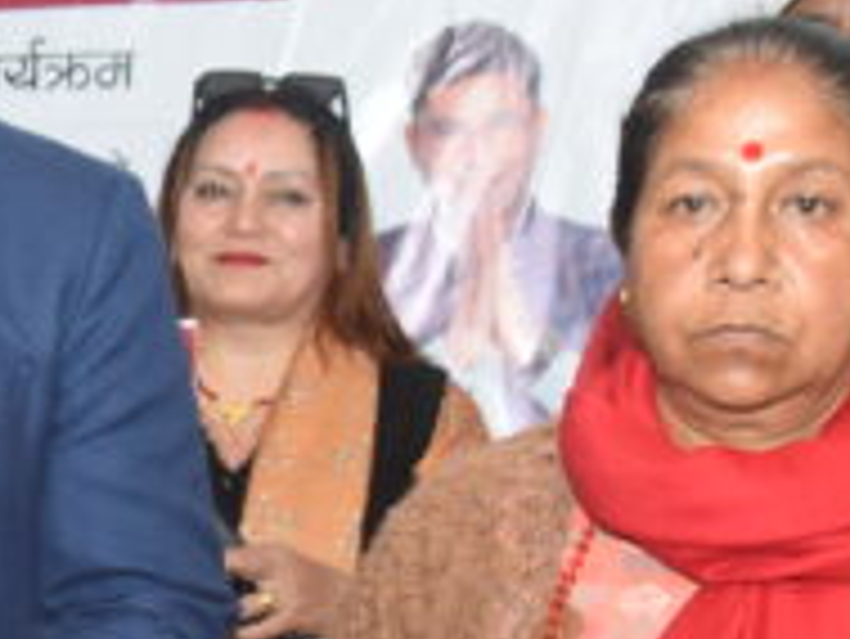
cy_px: 533
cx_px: -387
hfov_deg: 14.0
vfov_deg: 11.1
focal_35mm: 133
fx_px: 3268
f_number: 7.1
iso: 2000
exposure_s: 1/100
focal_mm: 34
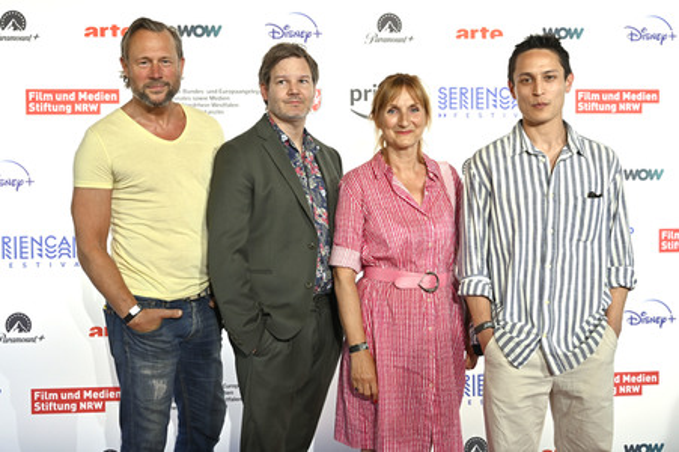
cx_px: 340
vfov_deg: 31.1
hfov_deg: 45.5
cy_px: 226
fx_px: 810
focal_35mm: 43
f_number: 5
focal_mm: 43
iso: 1000
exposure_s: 1/250
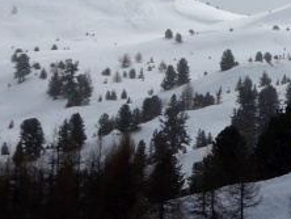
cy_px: 24
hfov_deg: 7.7
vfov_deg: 5.9
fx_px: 2121
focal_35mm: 252
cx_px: 433
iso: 80
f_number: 5
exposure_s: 1/2000
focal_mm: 12.01
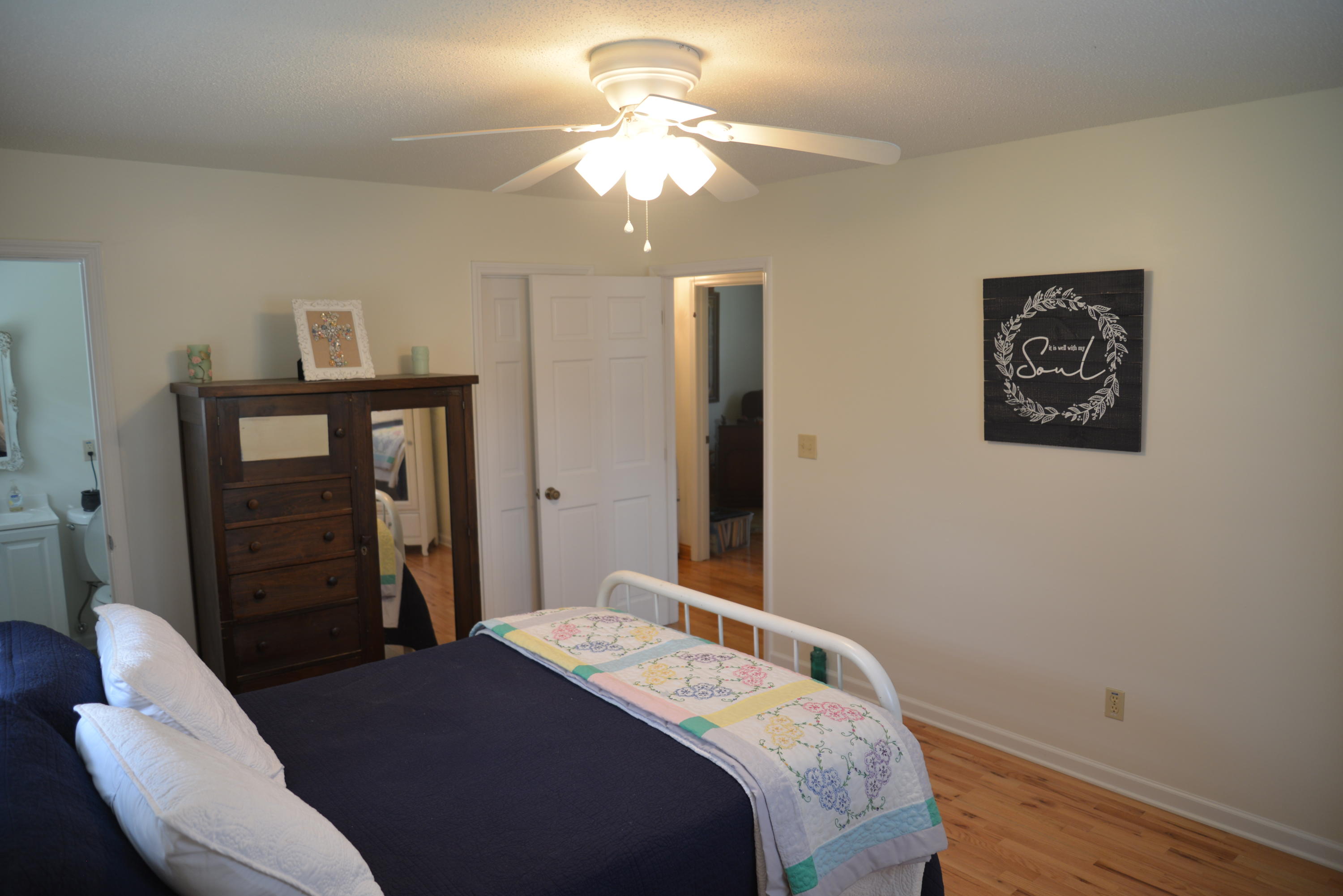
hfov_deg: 73.7
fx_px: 896
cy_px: 448
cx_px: 672
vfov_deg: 53.2
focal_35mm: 24
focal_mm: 24
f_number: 3.5
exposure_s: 1/50
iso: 400
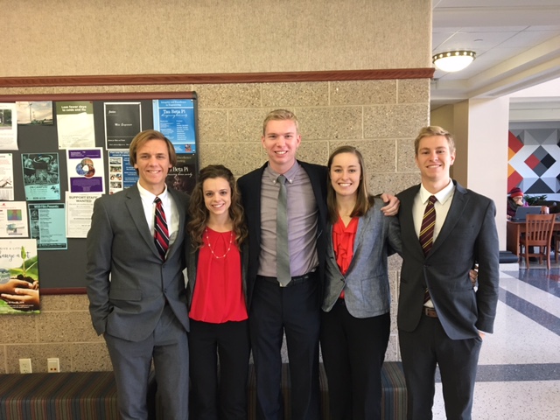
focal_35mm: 29
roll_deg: +0.6
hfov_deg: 61.7
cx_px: 280
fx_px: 469
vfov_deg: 48.2
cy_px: 210
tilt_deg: -4.0
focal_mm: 4.15
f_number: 2.2
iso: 125
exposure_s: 1/30
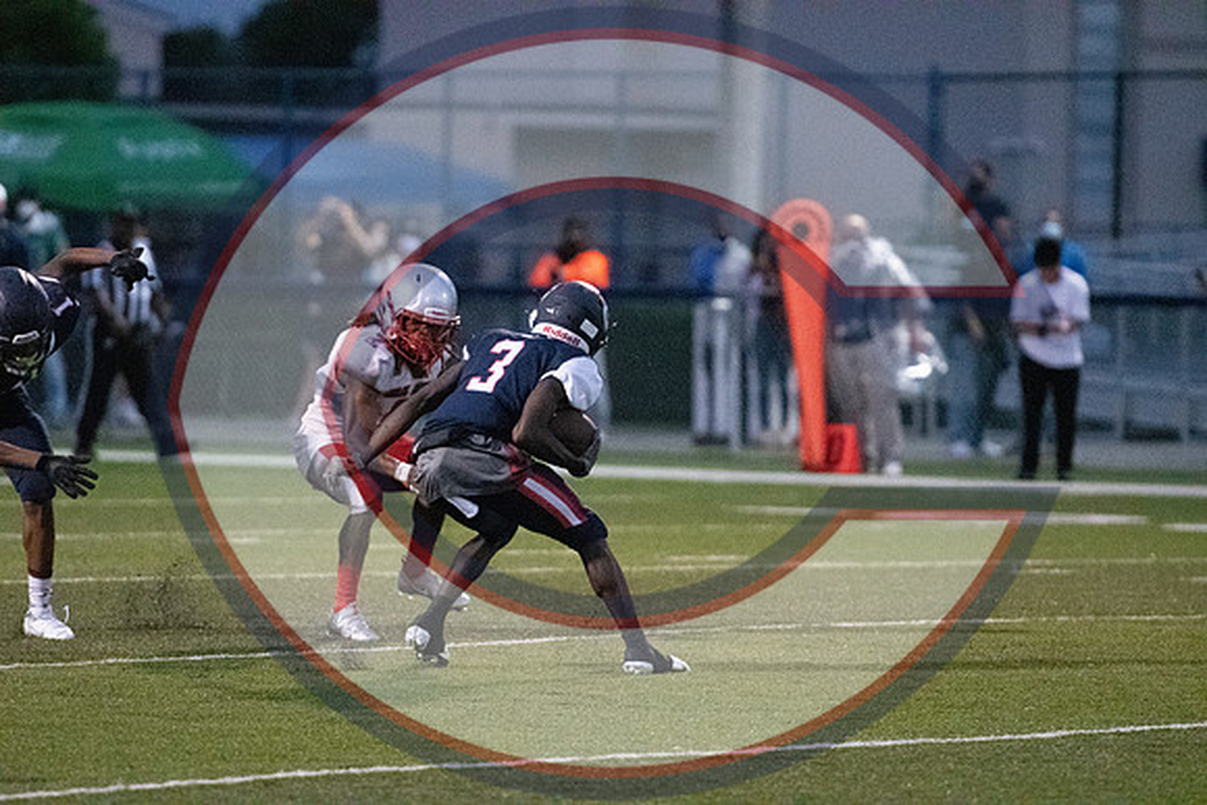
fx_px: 10060
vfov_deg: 4.6
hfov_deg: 6.9
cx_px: 604
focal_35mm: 300
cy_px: 402
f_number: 2.8
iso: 28800
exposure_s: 1/2500
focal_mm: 200
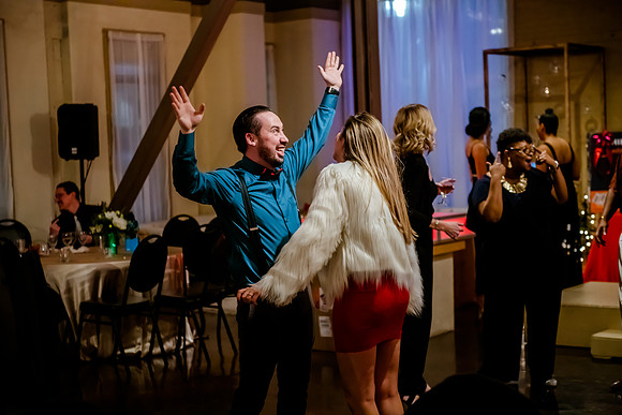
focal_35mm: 70
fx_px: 1210
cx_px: 311
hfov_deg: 28.8
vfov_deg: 19.5
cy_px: 208
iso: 5000
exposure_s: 1/160
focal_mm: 70
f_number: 2.8
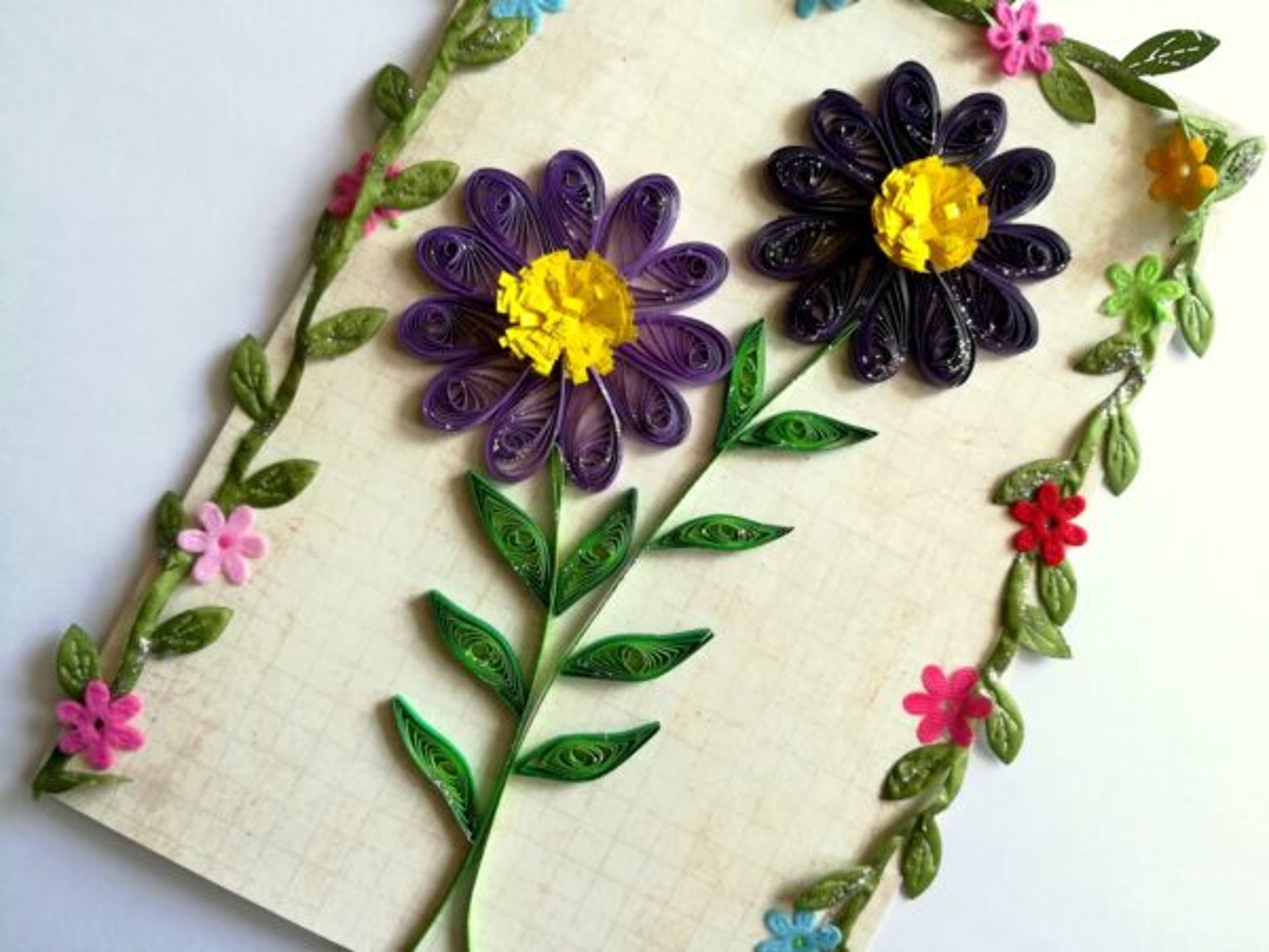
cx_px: 634
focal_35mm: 26
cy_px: 476
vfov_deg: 53.1
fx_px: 953
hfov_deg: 67.3
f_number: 2.2
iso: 80
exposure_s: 1/100
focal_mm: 3.83
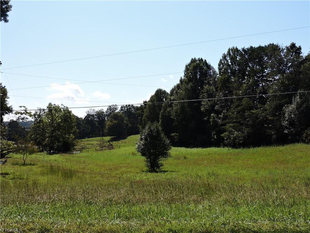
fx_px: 358
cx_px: 155
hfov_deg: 46.8
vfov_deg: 36.0
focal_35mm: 40
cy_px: 116
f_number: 3.3
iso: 100
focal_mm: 7.1
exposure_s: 1/1250
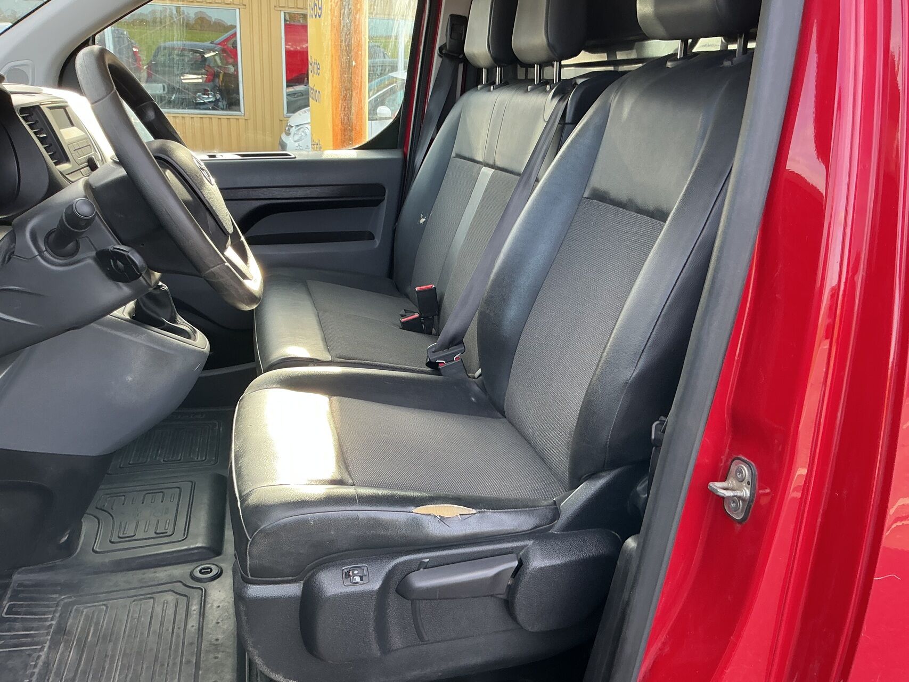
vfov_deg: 48.2
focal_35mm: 29
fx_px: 761
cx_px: 454
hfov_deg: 61.7
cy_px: 341
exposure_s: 1/120
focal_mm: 3
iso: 50
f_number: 1.8
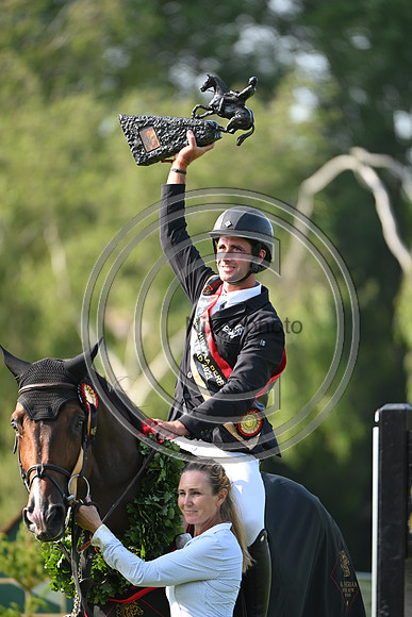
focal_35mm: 400
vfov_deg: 5.2
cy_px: 308
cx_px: 206
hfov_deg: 3.4
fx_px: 6862
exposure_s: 1/1250
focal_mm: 400
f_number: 4.5
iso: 720
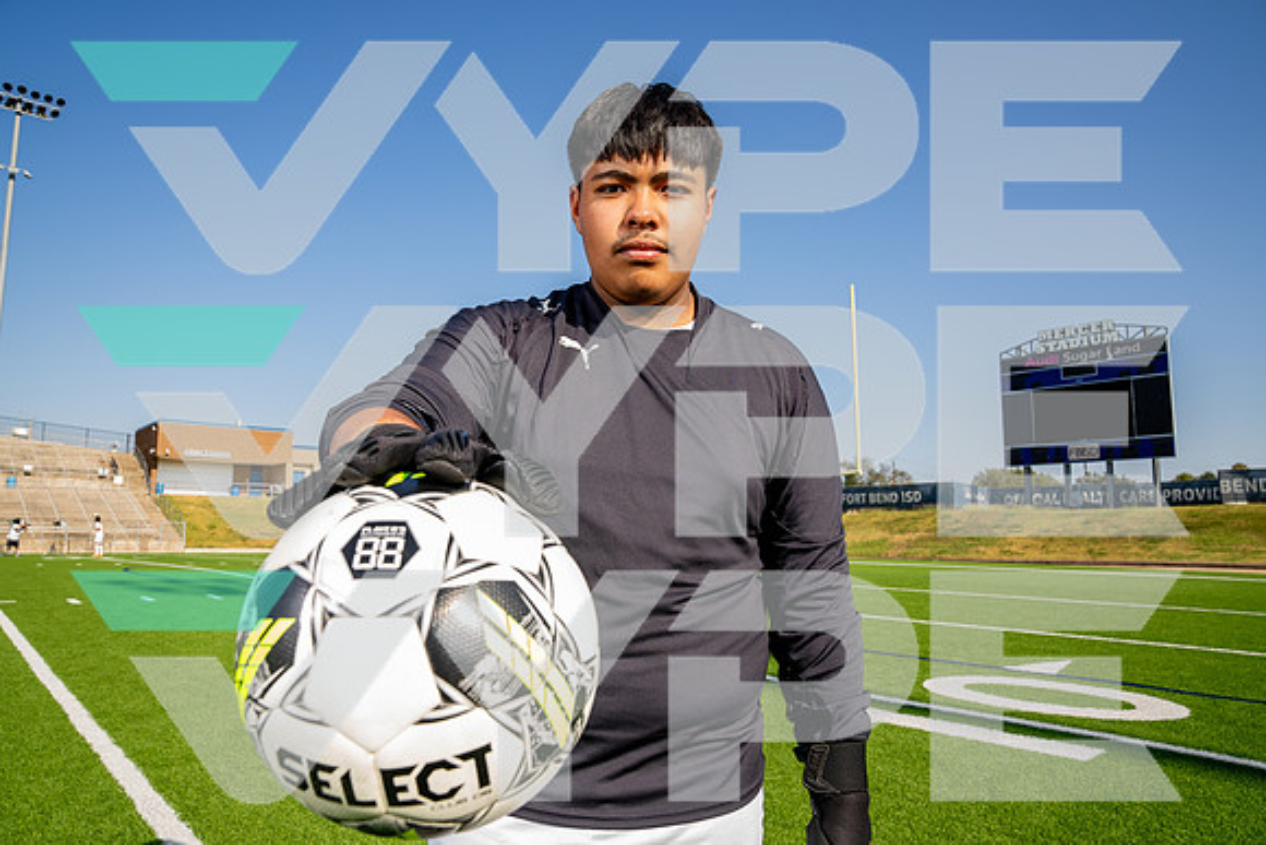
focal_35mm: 24
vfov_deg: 53.2
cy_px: 422
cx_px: 633
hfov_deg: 73.7
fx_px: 844
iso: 50
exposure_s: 1/125
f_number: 7.1
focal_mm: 24
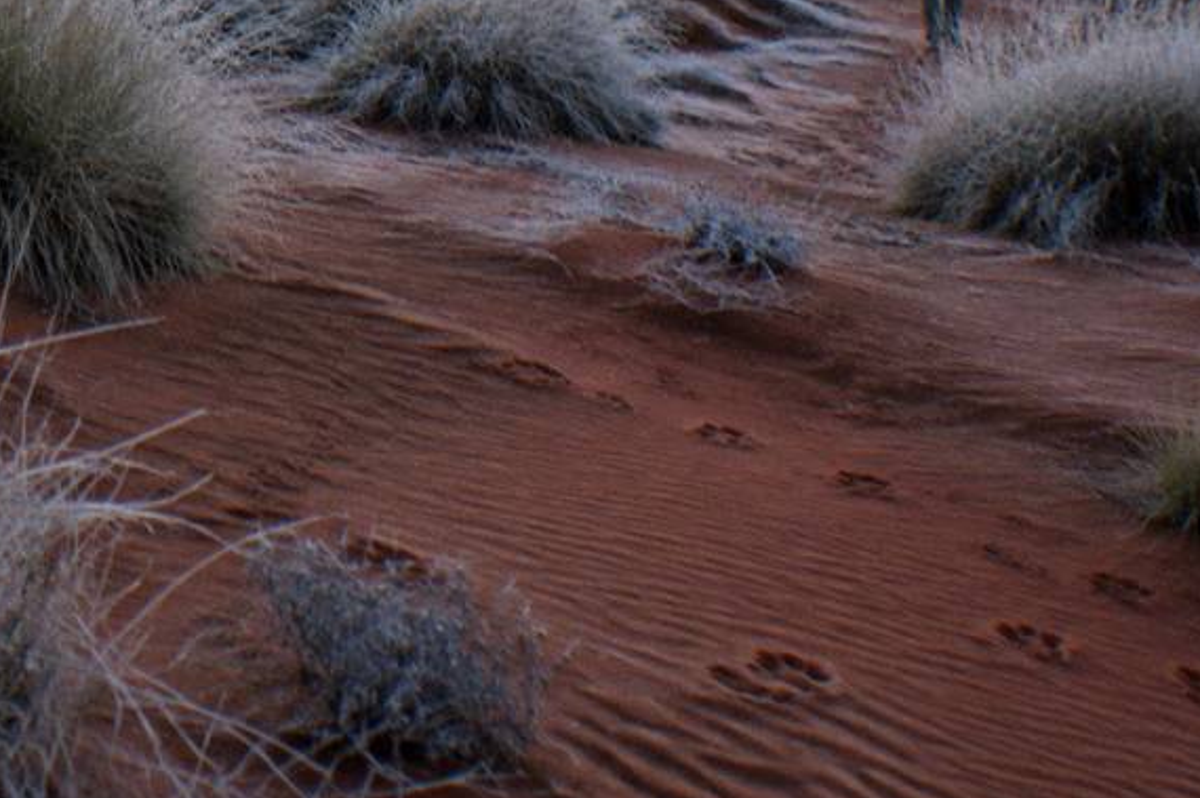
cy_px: 107
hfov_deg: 23.4
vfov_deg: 15.7
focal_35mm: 86
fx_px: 2864
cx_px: 288
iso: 4000
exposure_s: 1/80
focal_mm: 49
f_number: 3.5
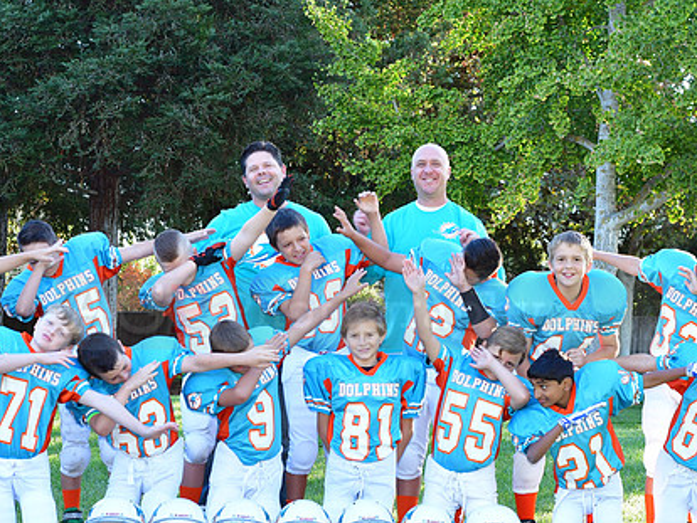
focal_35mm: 101
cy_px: 300
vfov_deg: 14.7
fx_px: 2035
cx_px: 338
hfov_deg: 19.4
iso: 400
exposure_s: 1/125
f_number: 6.3
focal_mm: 50
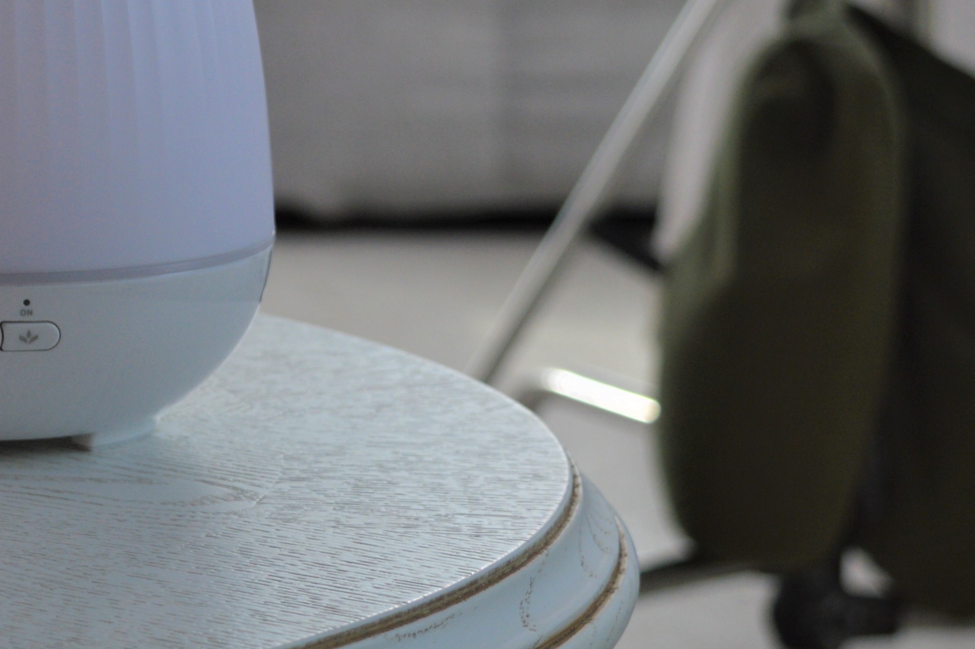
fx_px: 4853
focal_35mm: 179
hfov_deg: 11.3
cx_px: -34
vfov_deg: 7.6
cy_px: -61
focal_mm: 45
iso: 180
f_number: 5.6
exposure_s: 1/125
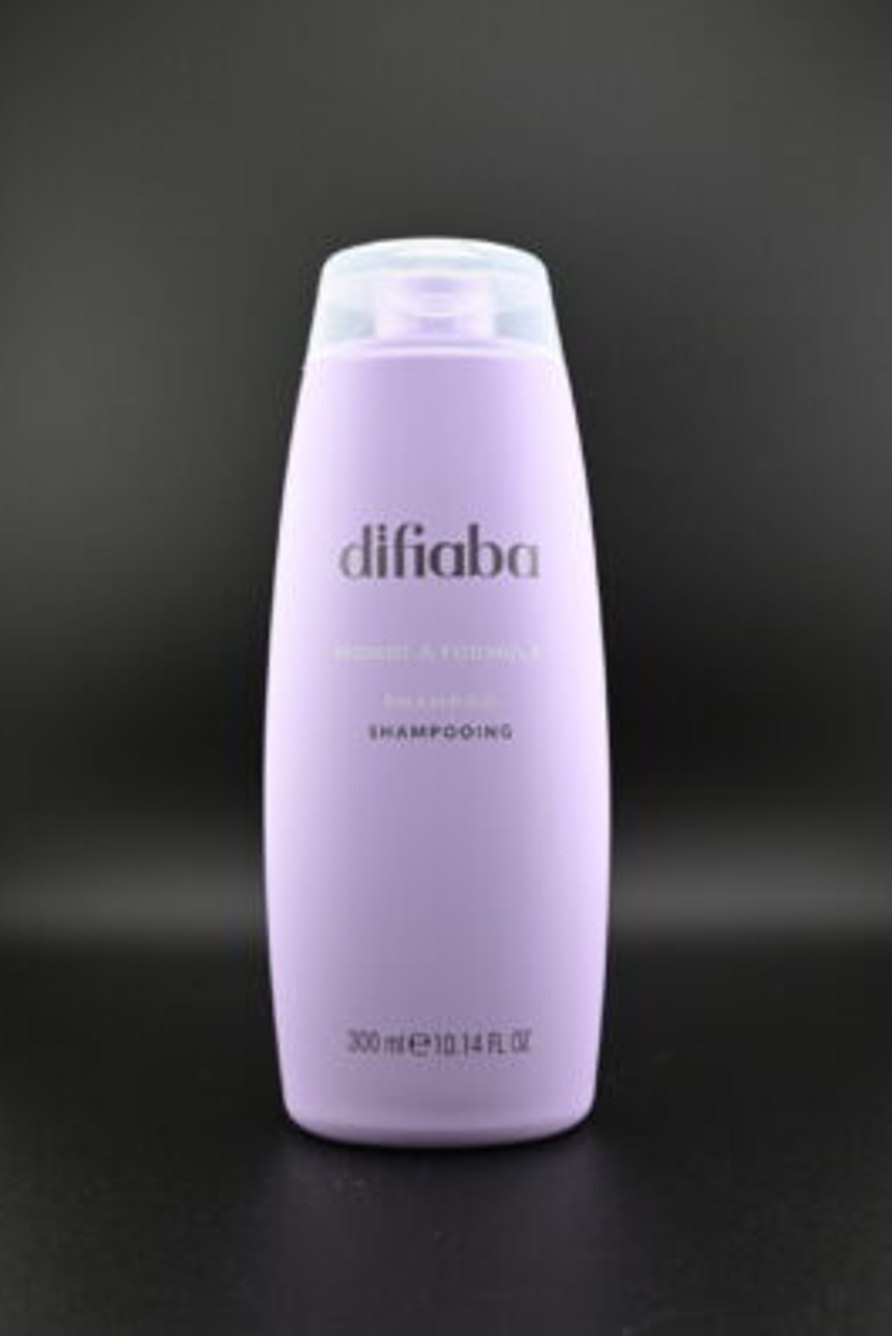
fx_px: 1262
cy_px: 750
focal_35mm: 34
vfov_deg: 55.6
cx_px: 454
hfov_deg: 38.9
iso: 900
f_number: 3.8
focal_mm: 20
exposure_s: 1/125
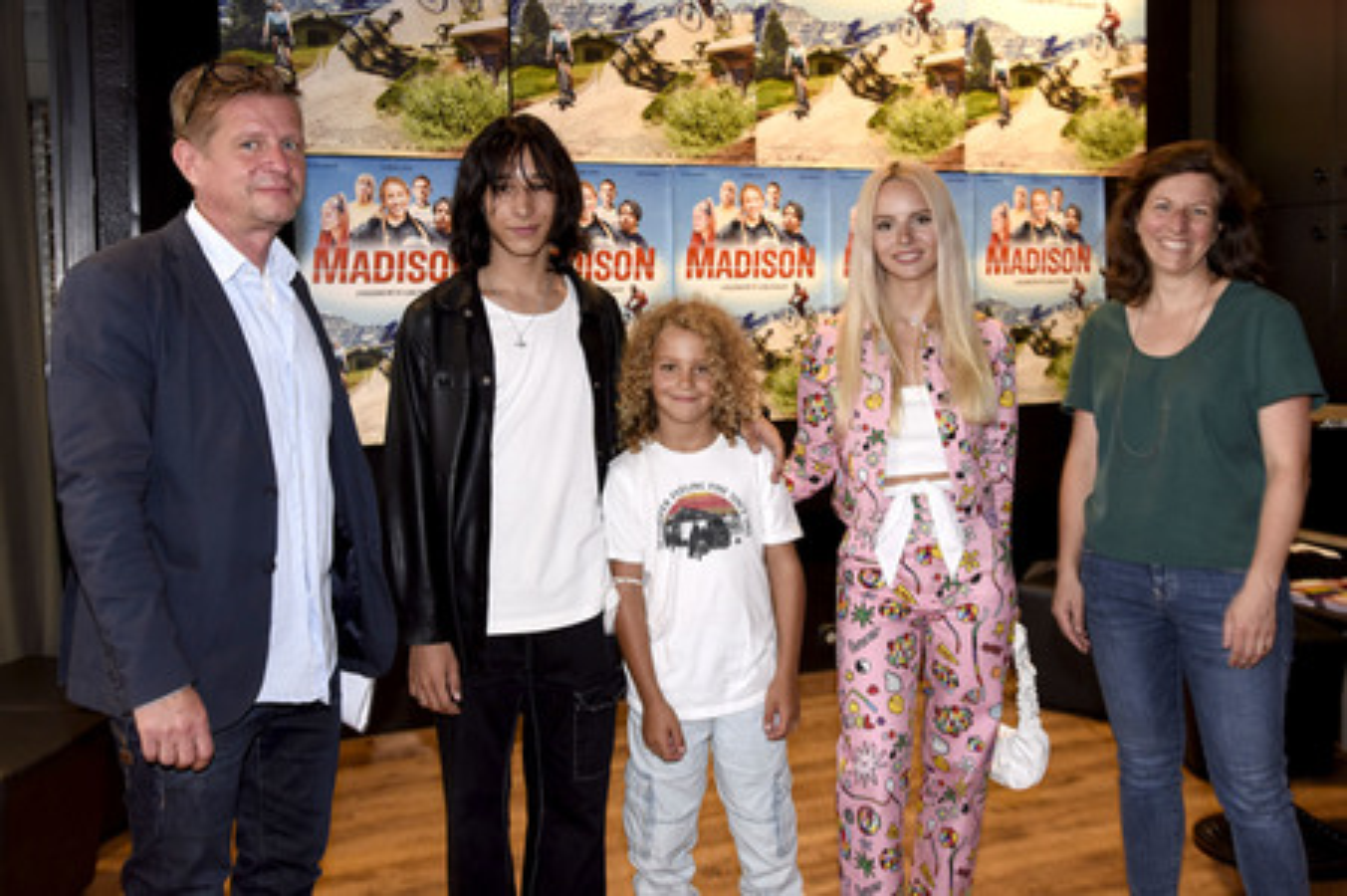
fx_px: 1159
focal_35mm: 31
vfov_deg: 42.3
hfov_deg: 60.3
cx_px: 674
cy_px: 448
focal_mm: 31
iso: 1250
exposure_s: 1/125
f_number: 6.3
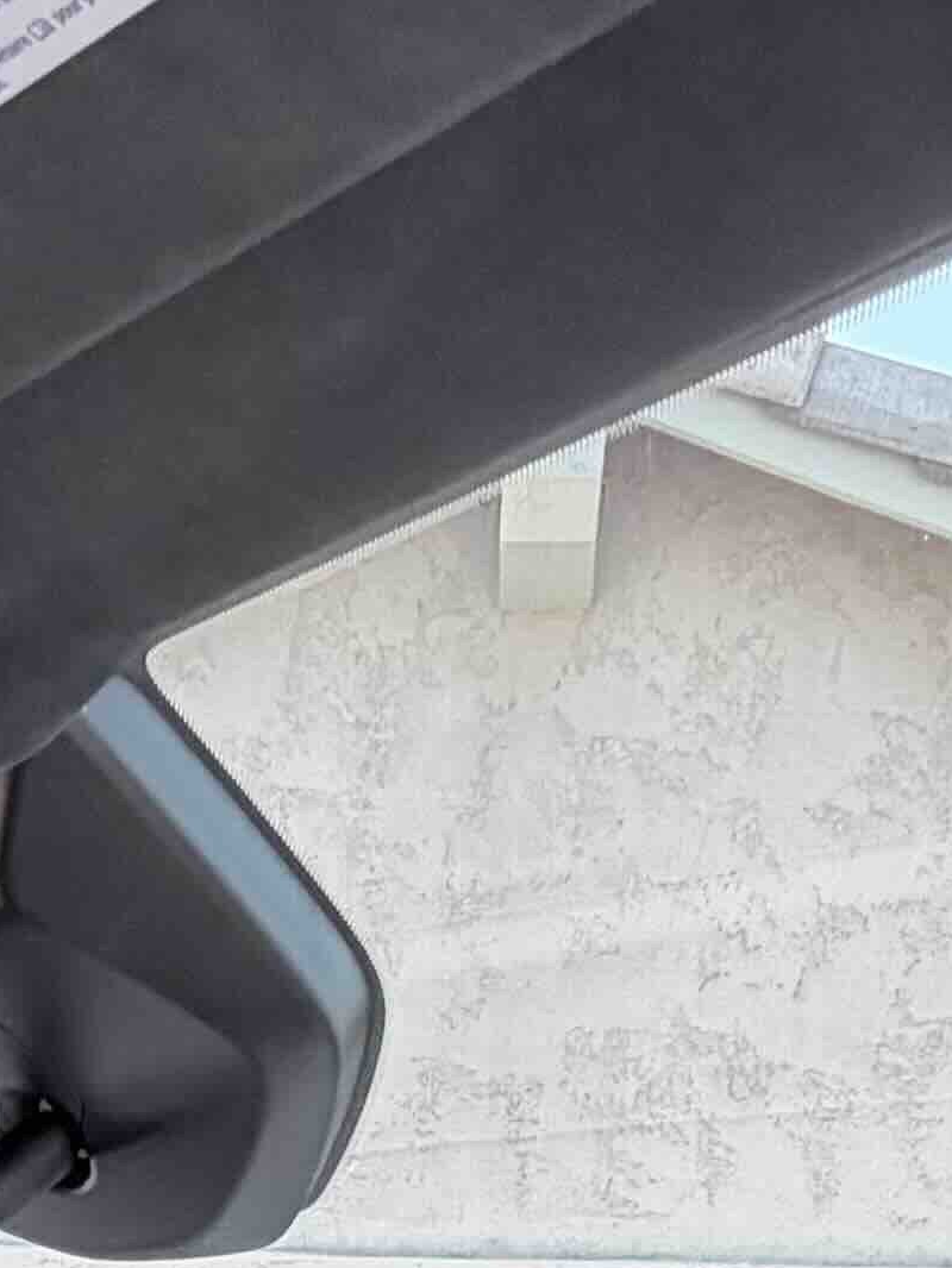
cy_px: 2654
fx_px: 2749
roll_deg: -4.6
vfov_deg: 17.2
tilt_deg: -16.5
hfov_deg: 18.9
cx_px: -65
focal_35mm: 75
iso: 50
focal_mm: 2.22
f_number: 2.2
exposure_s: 1/200
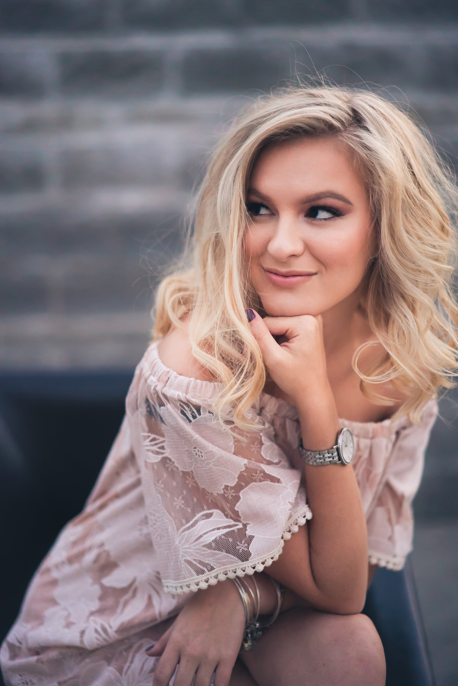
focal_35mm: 55
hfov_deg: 24.7
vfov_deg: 36.2
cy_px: 343
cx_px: 229
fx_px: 1048
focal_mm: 55
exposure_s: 1/250
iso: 3200
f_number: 1.8
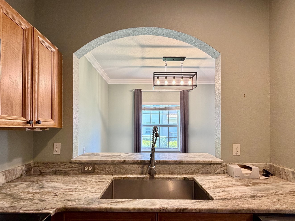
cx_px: 146
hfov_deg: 91.0
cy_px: 127
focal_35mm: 17
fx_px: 145
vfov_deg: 74.3
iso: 200
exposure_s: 1/60
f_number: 2.2
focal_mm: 2.22
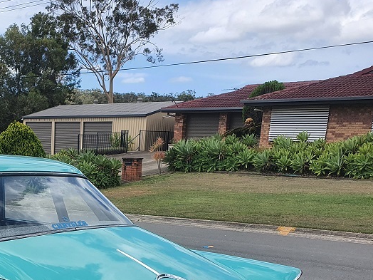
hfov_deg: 35.7
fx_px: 539
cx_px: 31
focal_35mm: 50
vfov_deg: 27.7
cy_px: 267
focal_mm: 4.32
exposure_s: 1/1368
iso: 50
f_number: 2.4
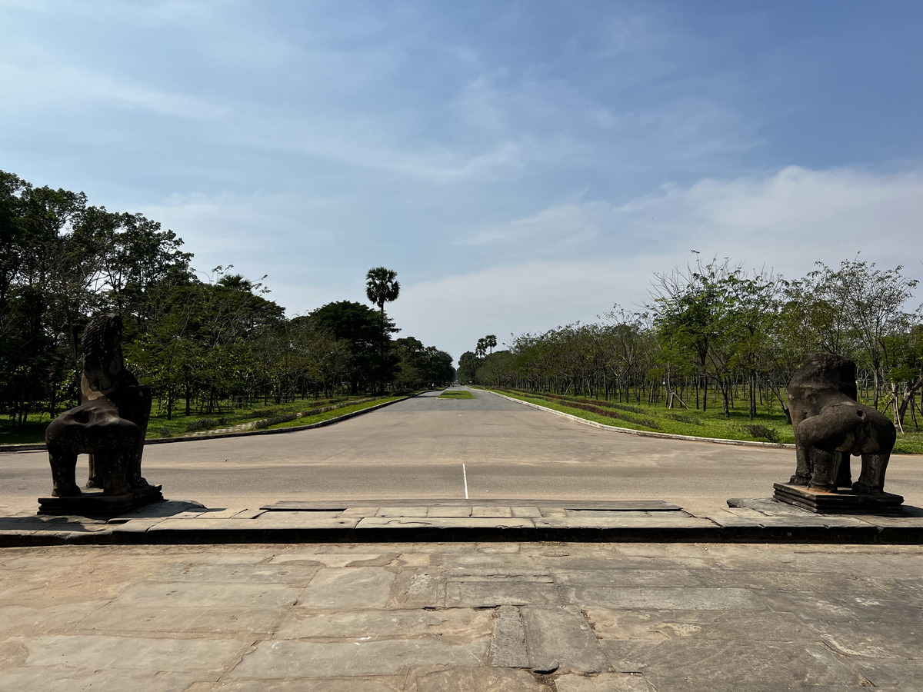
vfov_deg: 53.1
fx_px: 693
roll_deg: +0.2
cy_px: 346
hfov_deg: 67.3
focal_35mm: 26
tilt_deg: +2.7
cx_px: 462
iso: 50
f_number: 1.5
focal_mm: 5.7
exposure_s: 1/7463
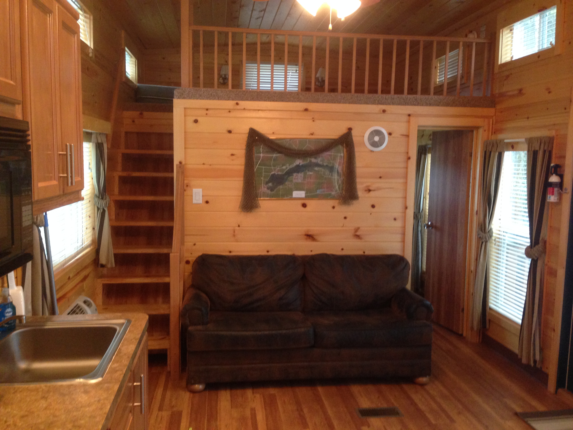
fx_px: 546
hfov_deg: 55.4
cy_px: 215
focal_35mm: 33
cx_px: 286
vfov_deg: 42.9
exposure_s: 1/20
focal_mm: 4.12
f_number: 2.4
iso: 250
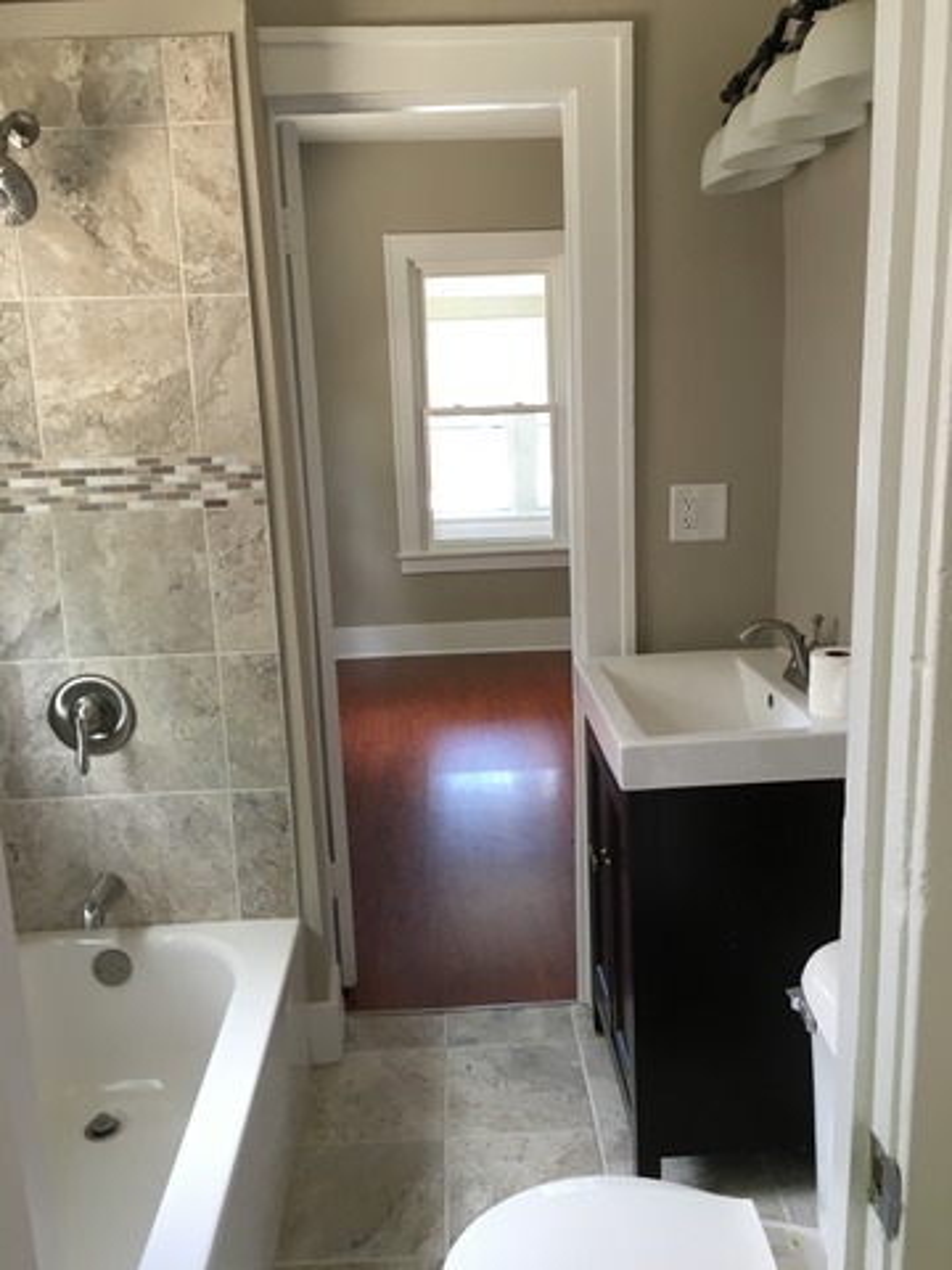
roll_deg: +2.0
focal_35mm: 29
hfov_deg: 48.2
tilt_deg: -12.9
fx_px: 1063
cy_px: 635
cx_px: 476
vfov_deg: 61.7
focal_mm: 4.15
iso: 50
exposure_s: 1/30
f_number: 2.2
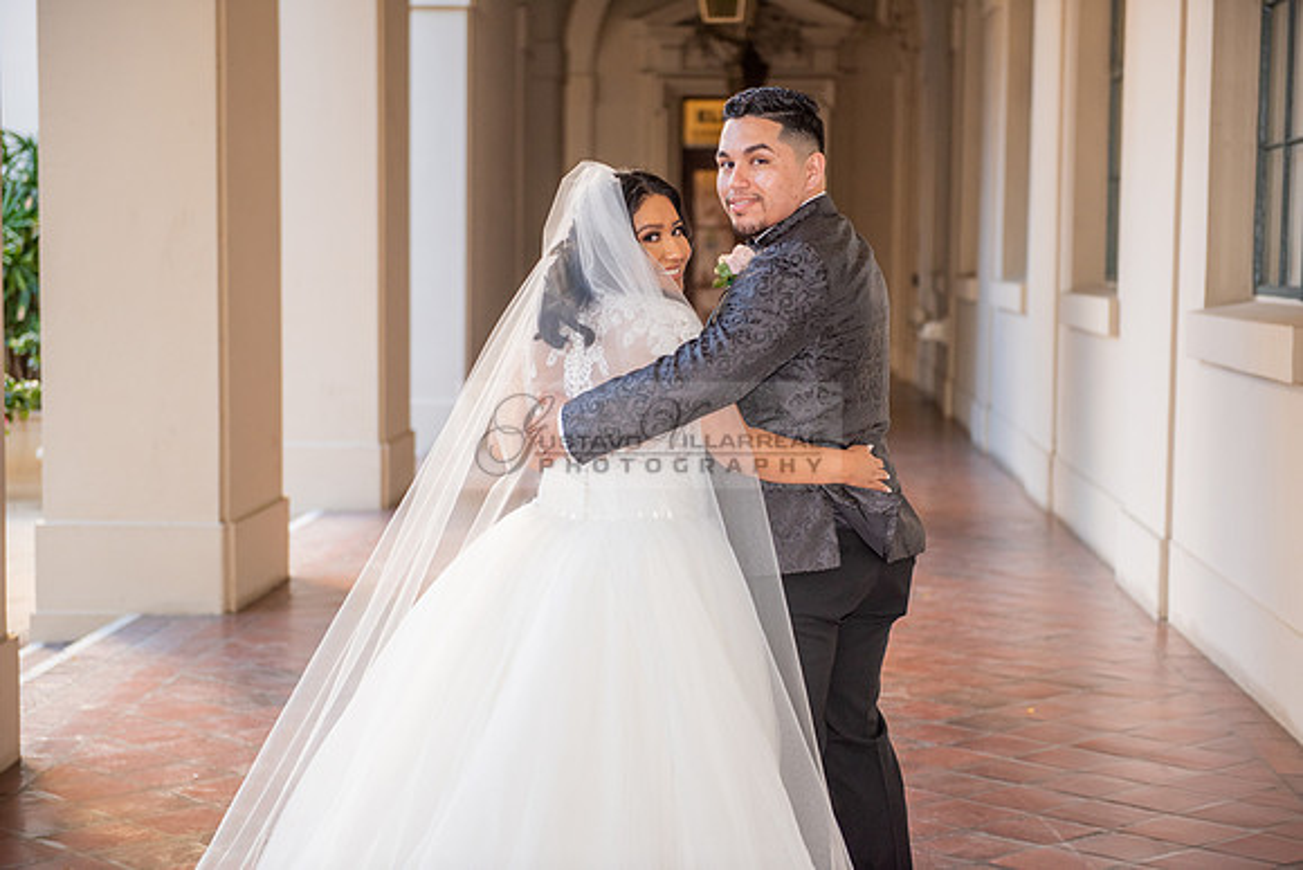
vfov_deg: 19.5
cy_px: 435
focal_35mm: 70
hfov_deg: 28.8
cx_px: 652
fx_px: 2534
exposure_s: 1/160
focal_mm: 70
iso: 800
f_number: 2.8
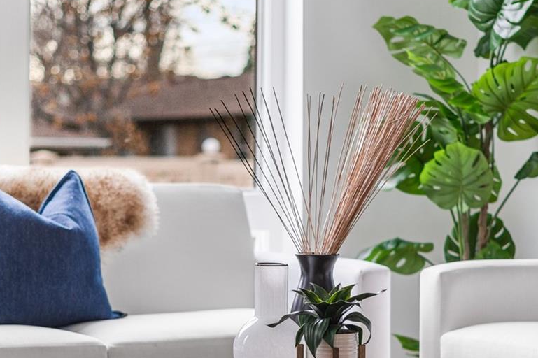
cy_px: 307
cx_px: 269
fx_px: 1553
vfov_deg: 13.1
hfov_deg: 19.6
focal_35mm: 104
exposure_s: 1/60
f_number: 1.8
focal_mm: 50
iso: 500
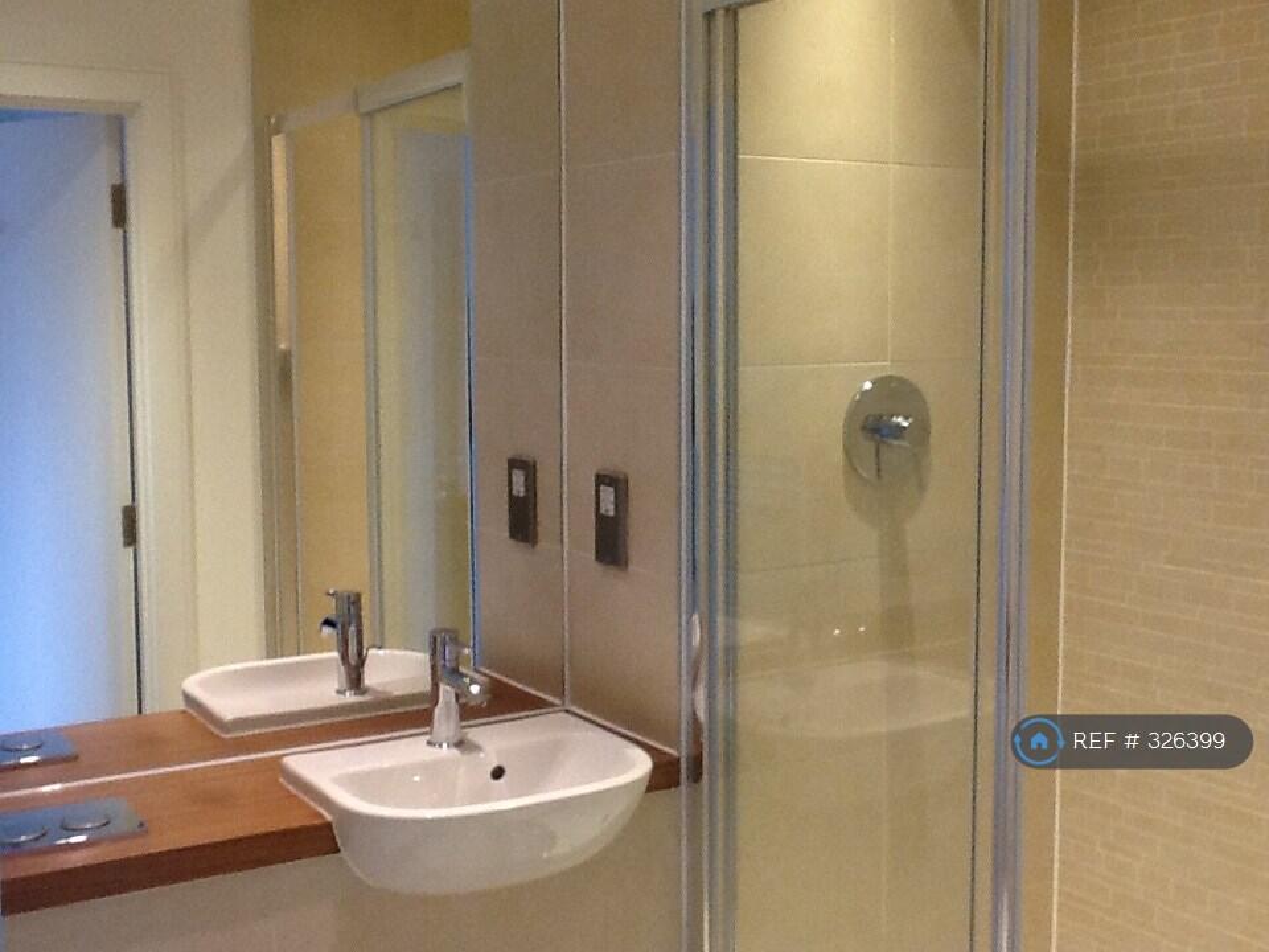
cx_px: 634
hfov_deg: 42.9
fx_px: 1613
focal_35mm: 44
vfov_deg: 32.9
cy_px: 476
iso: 80
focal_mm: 2.03
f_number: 2.4
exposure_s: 1/33
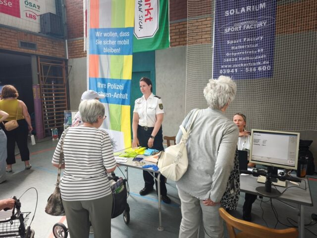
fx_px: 211
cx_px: 158
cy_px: 119
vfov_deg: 58.9
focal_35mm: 23
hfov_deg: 73.9
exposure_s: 1/319
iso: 320
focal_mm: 6.57
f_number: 1.6
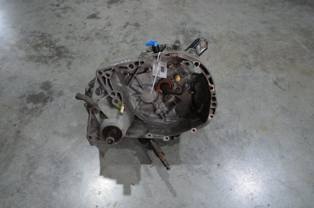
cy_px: 104
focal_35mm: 30
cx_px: 157
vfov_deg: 43.4
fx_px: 261
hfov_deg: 62.0
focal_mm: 20
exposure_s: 1/60
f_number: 4
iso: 640
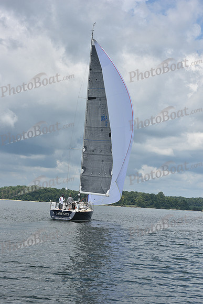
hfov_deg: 17.1
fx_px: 676
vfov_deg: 25.4
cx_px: 102
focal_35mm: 80
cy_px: 152
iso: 320
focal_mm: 80
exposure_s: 1/1250
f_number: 9
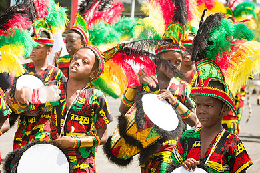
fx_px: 751
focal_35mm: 104
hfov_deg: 19.6
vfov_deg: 13.2
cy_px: 91
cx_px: 97
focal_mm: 70
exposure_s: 1/160
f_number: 6.3
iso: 100
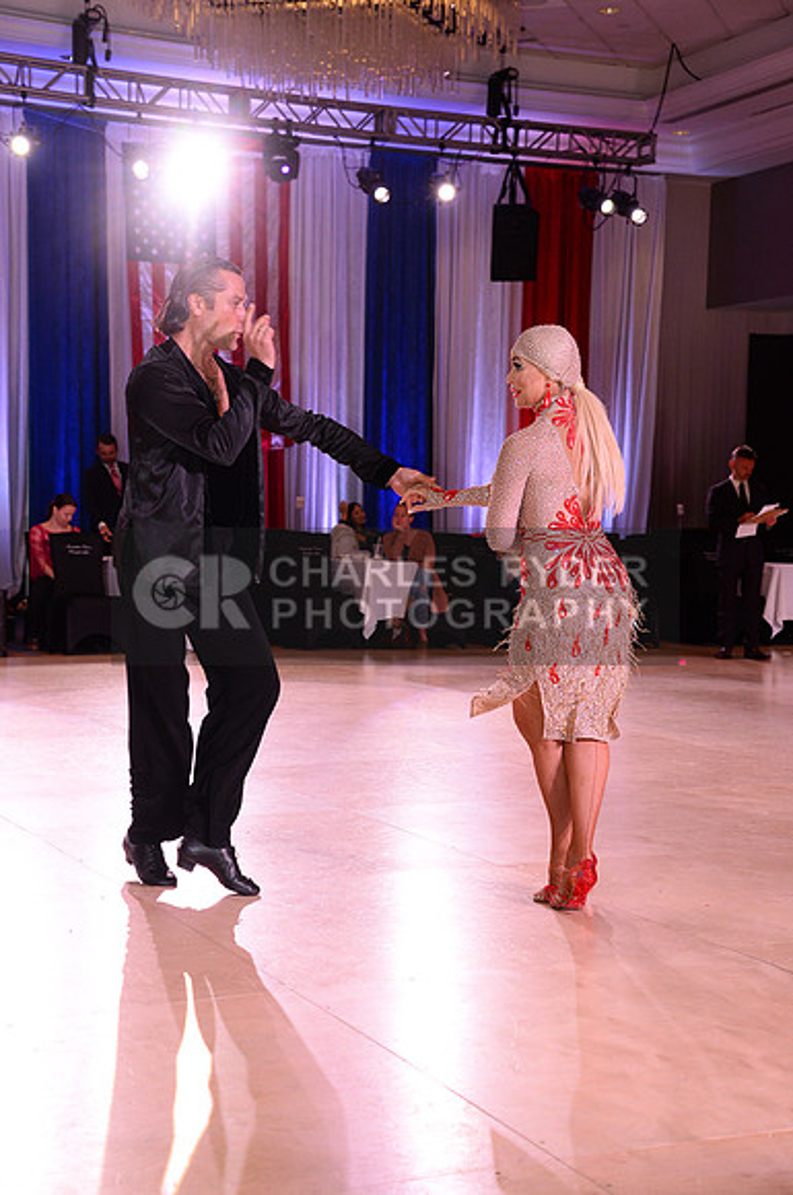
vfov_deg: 32.4
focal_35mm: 62
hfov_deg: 21.8
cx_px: 396
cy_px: 598
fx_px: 2055
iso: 2500
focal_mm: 62
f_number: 6.3
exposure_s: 1/250
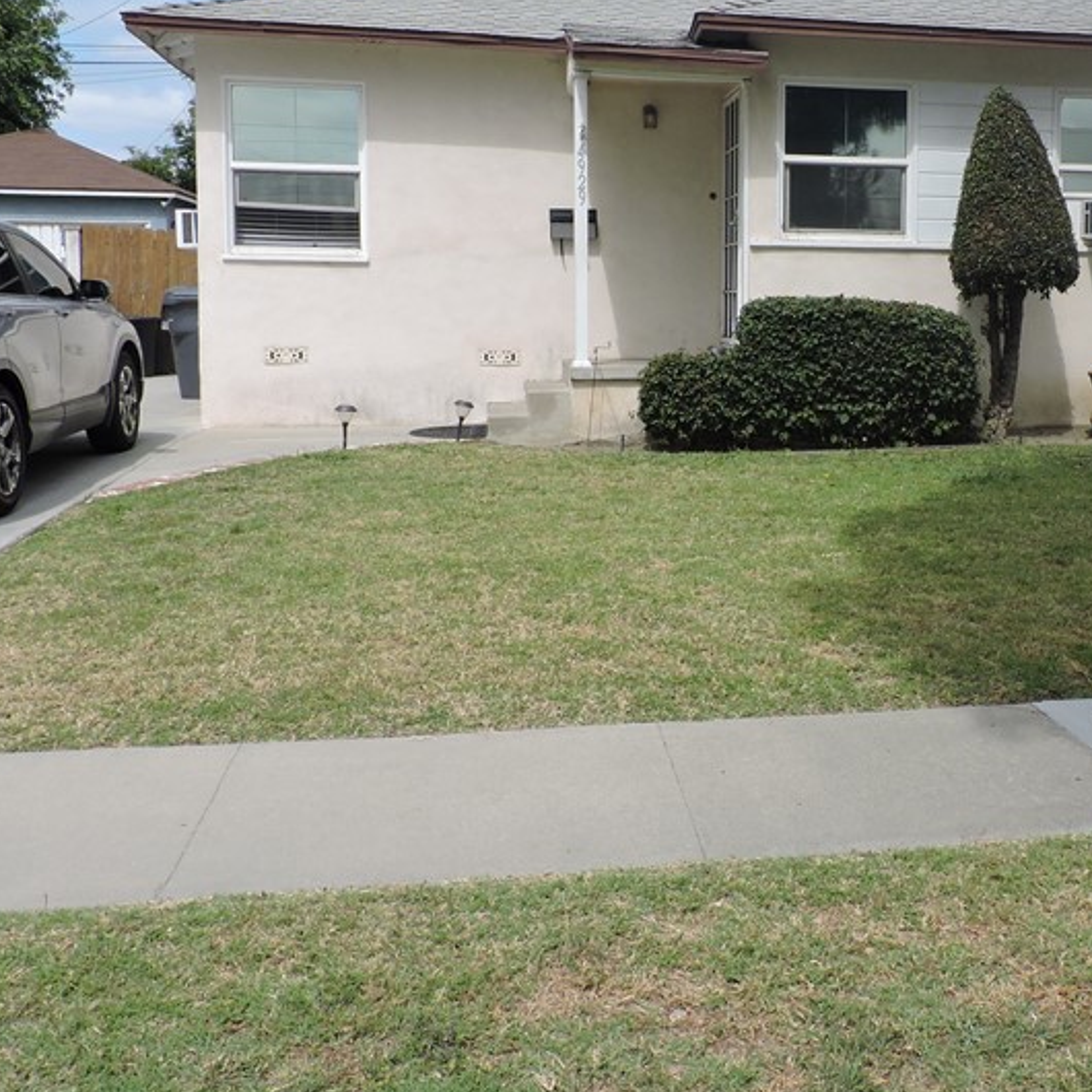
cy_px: 445
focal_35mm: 41
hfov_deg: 39.8
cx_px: 824
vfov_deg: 40.8
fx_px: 1463
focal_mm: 4.3
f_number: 3
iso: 100
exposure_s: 1/1250
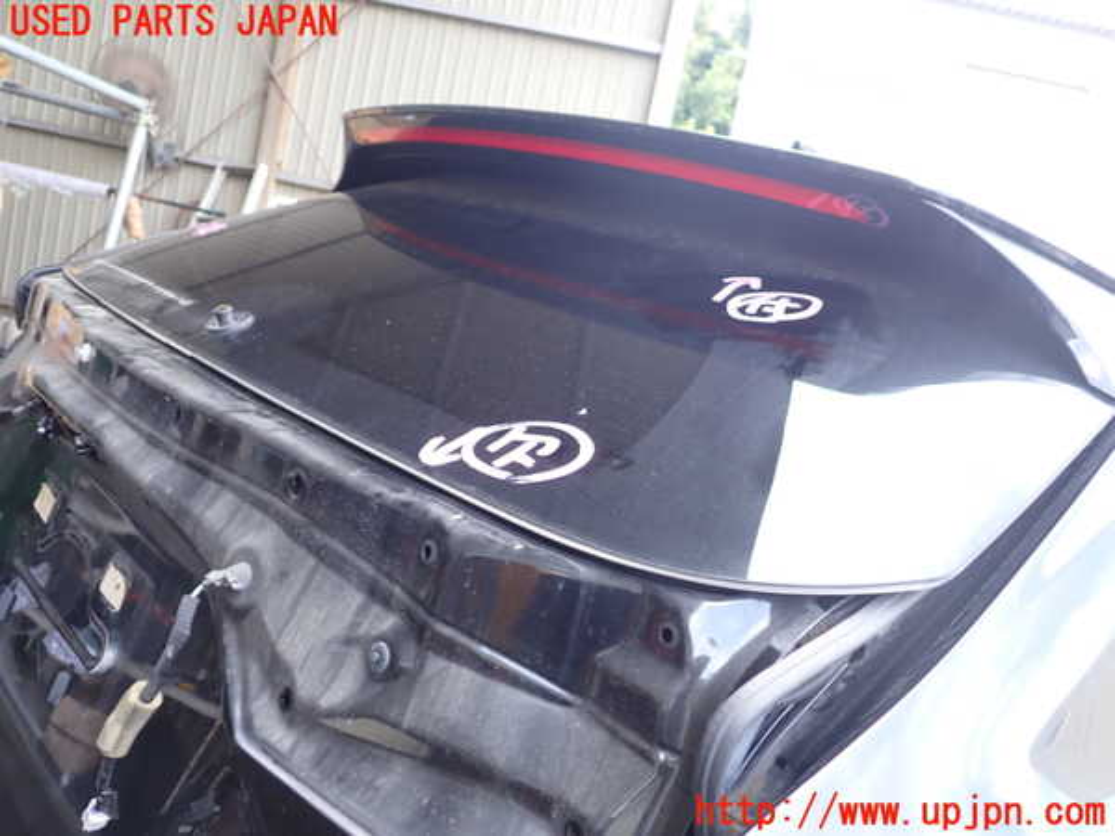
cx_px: 558
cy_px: 418
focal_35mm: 30
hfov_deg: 60.0
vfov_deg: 46.8
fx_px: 966
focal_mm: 5.4
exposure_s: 1/60
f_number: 2.3
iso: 100
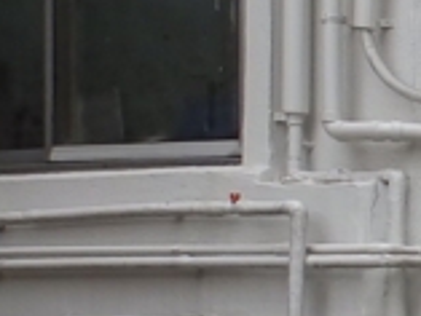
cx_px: 877
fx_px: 1363
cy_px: 147
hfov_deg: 14.3
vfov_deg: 13.2
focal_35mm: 112
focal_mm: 4
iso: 80
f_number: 3.4
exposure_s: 1/125
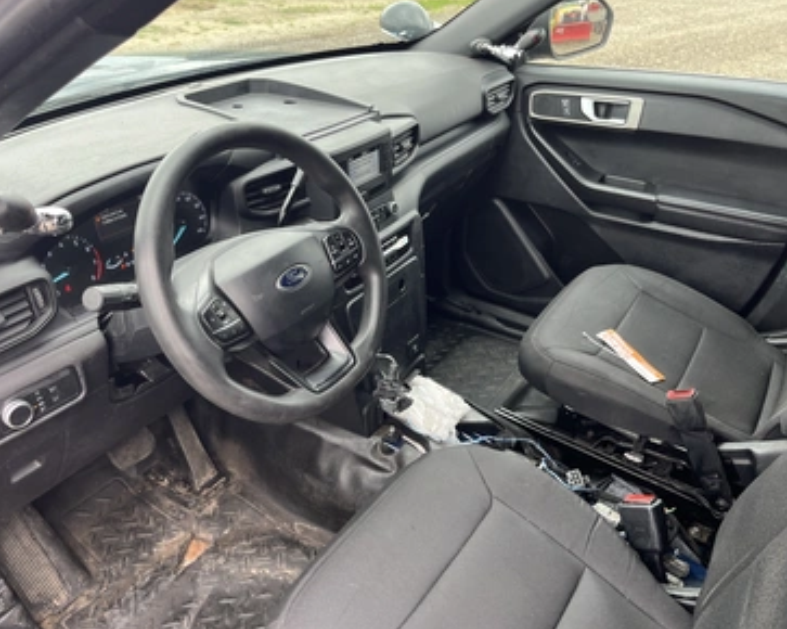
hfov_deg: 62.2
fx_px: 652
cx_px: 373
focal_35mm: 28
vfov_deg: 51.5
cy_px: 317
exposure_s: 1/122
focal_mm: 5.1
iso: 32
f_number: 1.6
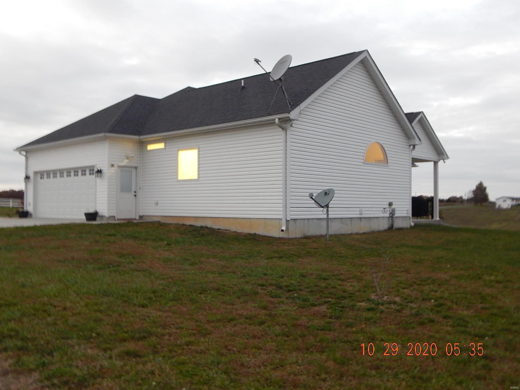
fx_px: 511
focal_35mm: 34
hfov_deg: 54.0
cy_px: 195
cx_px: 260
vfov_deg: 41.8
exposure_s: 1/10
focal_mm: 6.1
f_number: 3.3
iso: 400
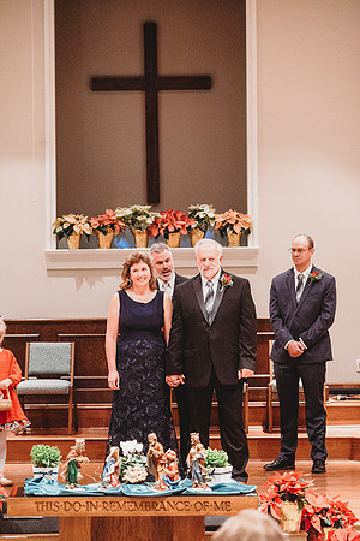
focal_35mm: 120
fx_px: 1800
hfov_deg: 11.4
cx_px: 180
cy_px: 270
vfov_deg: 17.1
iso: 8000
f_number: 4
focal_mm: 120
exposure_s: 1/200
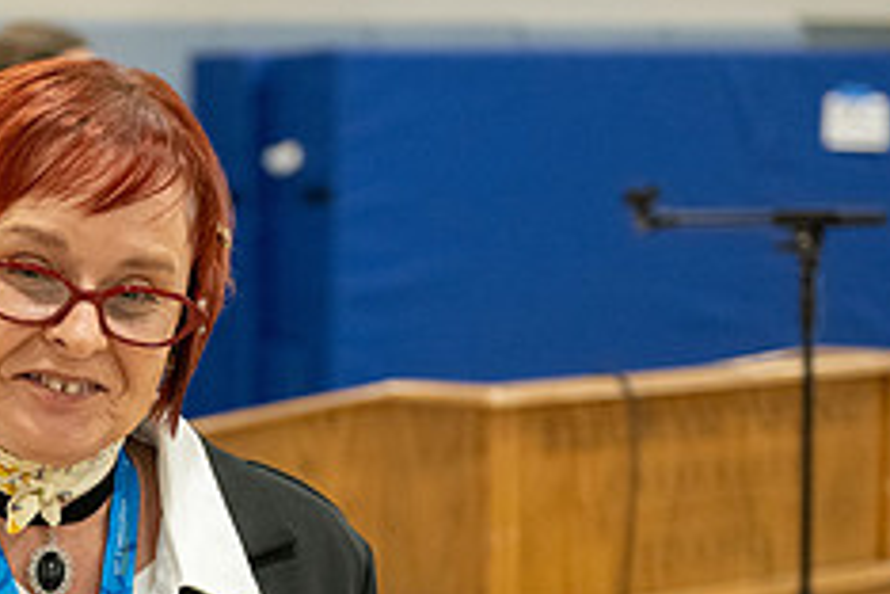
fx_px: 3065
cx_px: -110
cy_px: 527
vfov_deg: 11.0
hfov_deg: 16.0
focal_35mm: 124
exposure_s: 1/250
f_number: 2.8
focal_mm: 50
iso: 3200
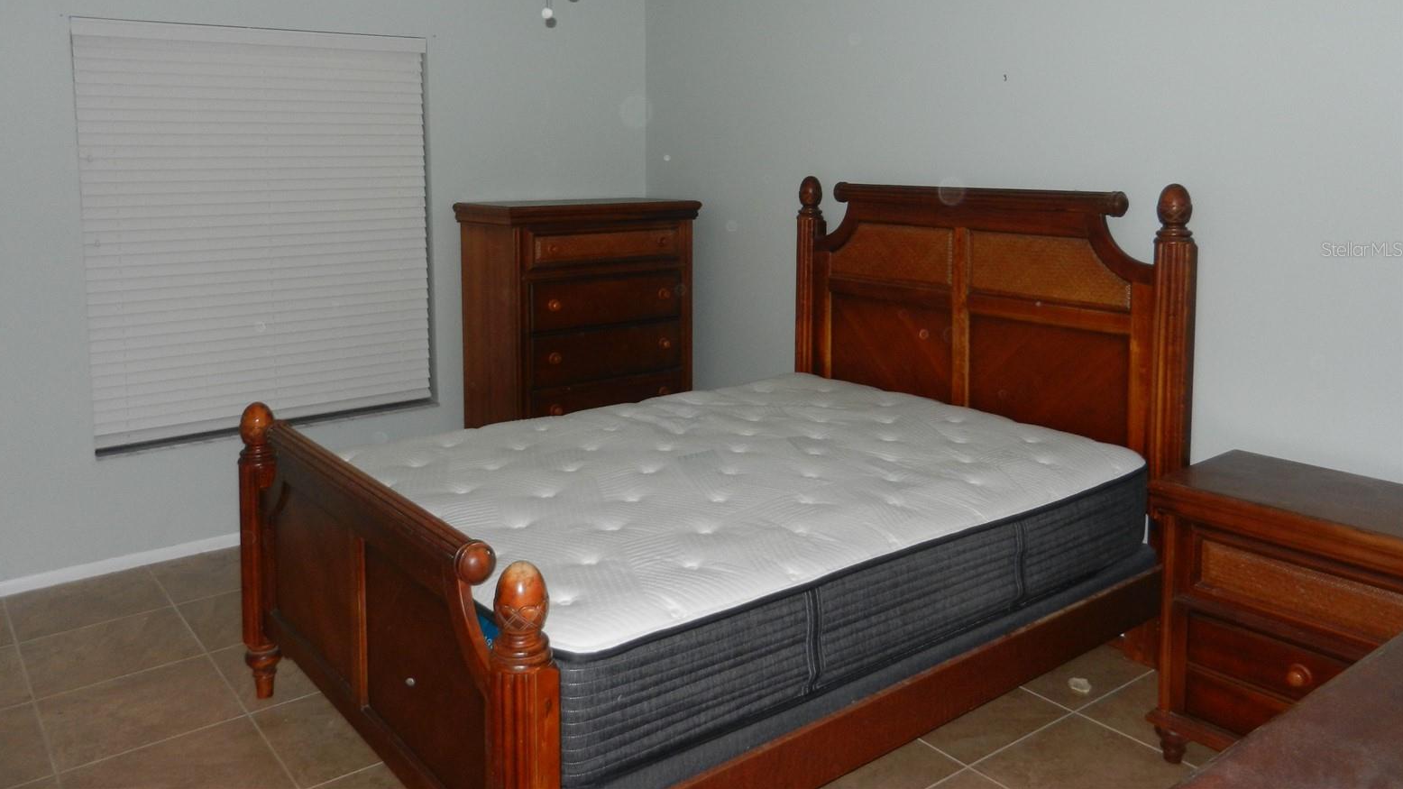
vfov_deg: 40.8
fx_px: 1042
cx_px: 685
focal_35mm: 28
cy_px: 249
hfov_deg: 67.9
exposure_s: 1/30
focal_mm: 4.5
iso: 250
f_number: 3.5
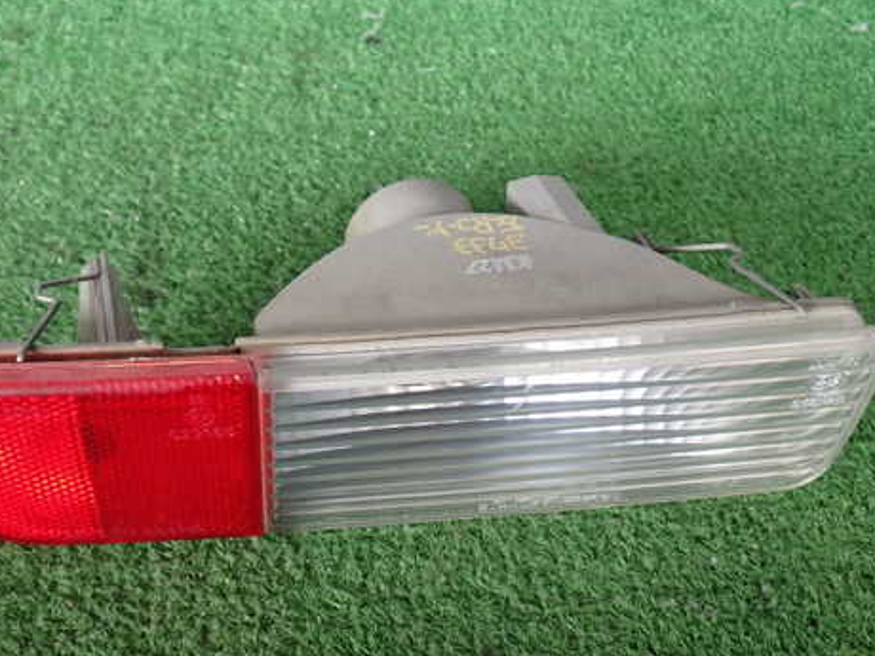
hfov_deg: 40.3
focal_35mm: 47
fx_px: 1188
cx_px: 375
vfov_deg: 30.9
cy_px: 329
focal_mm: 6.37
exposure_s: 1/60
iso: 200
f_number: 2.5
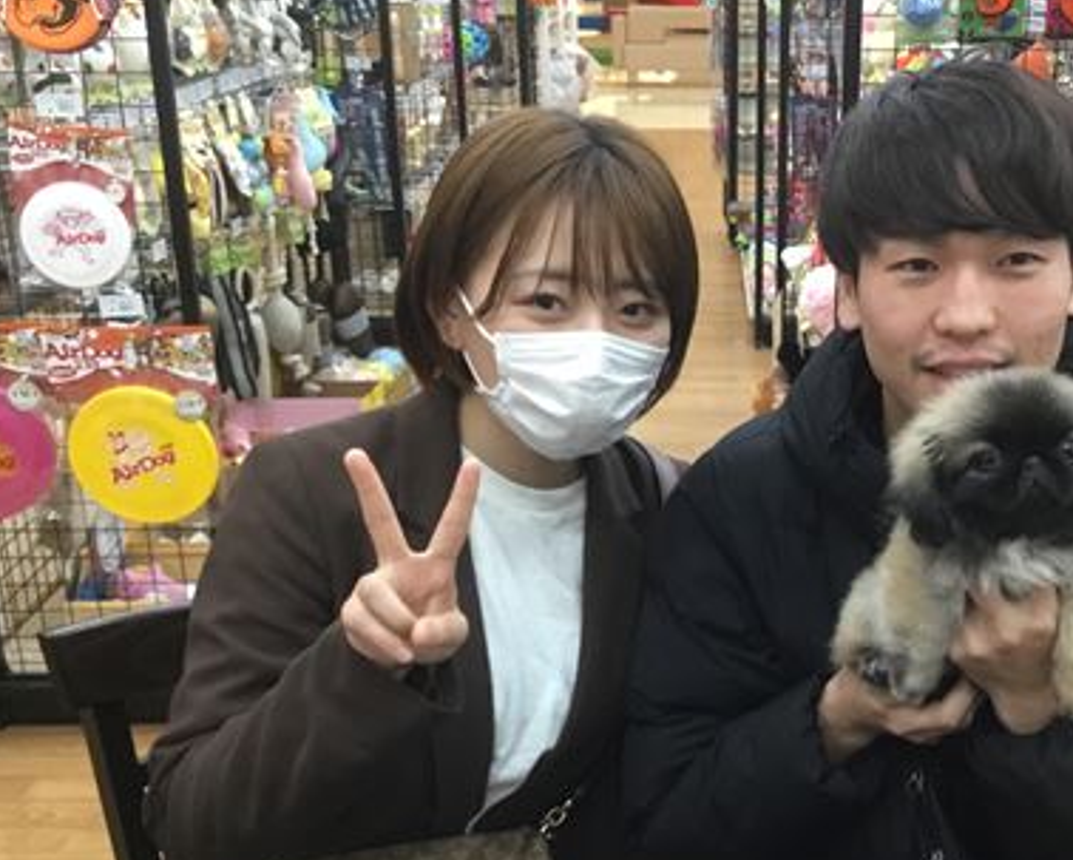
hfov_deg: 38.1
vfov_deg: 31.4
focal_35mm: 48
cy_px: 536
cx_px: 749
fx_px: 1526
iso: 125
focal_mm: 3.3
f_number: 2.4
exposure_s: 1/30
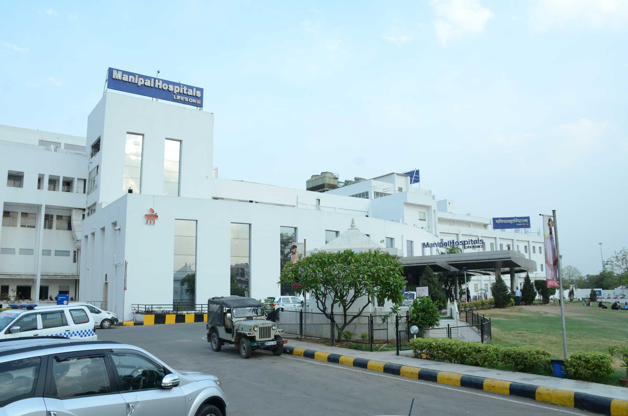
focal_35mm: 27
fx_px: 470
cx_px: 314
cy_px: 208
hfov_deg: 67.5
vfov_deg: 47.7
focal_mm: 18
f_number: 9
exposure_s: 1/125
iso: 250
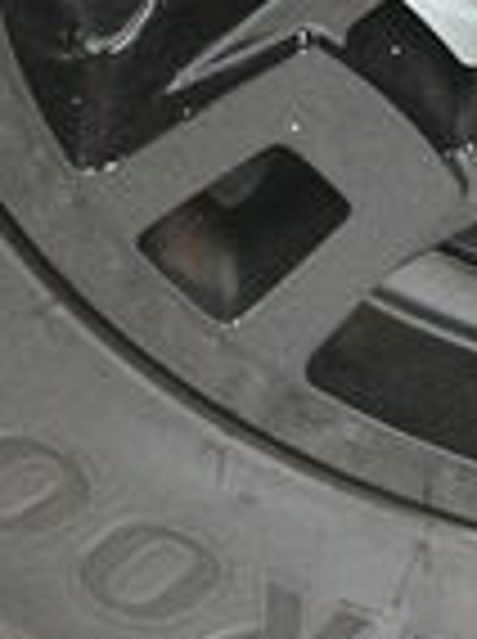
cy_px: -171
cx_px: 850
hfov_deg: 5.6
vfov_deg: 7.6
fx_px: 4791
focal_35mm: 260
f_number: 4.5
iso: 8000
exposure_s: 1/60
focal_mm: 40
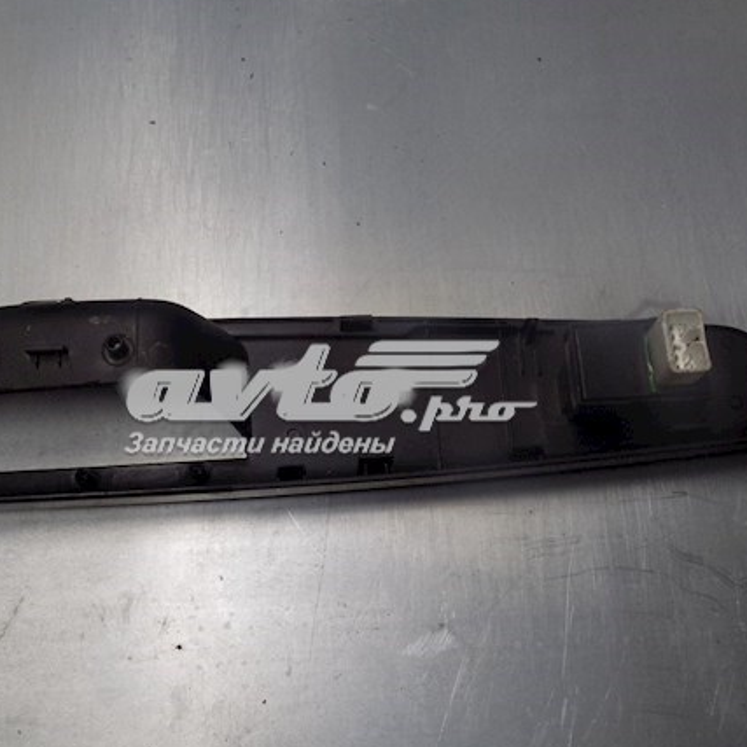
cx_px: 325
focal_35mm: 45
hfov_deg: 37.5
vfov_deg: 37.5
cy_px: 394
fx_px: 1099
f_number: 3.4
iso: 125
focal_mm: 6.1
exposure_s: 1/30
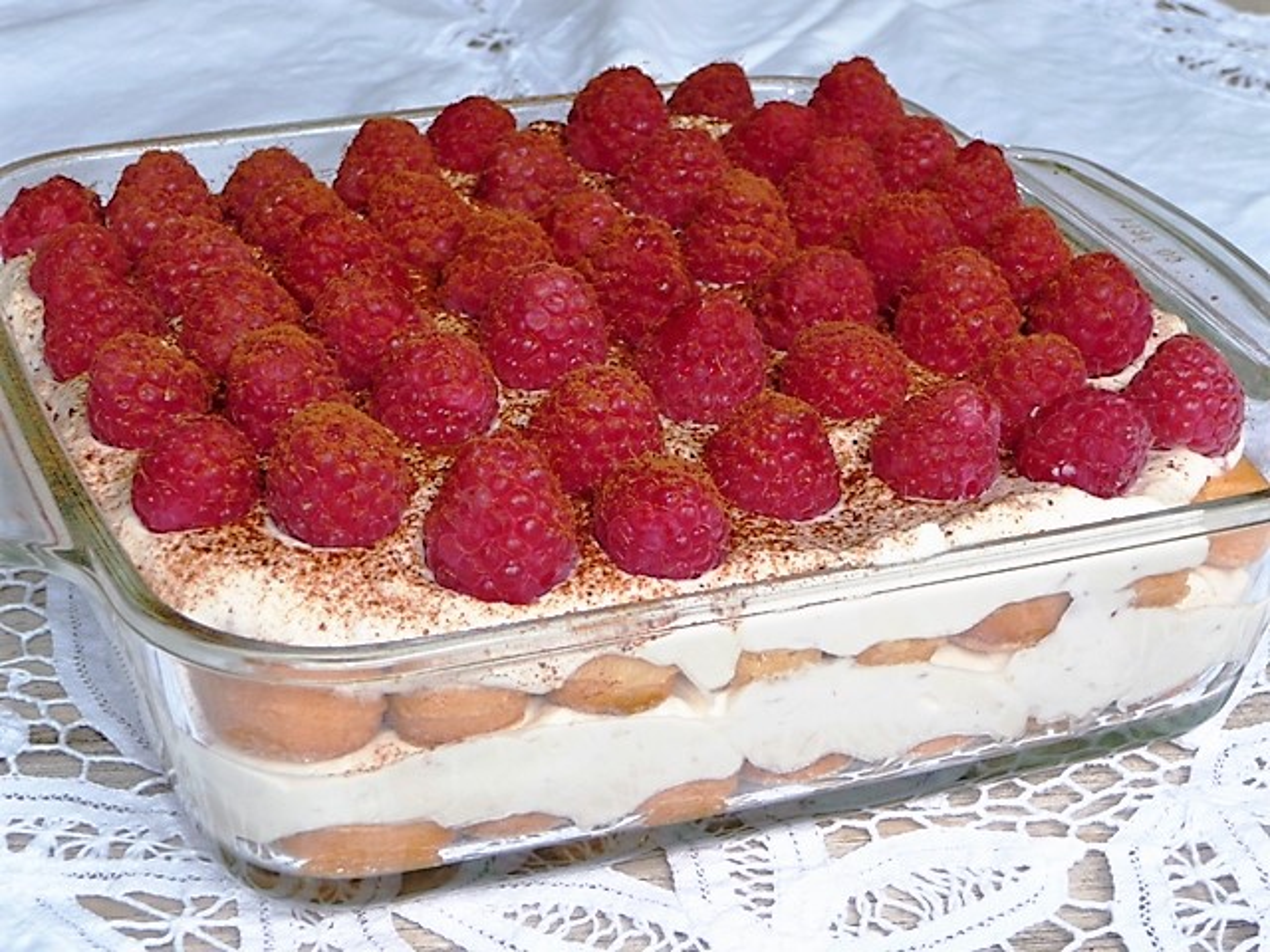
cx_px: 635
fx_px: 2825
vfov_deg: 19.1
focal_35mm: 77
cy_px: 476
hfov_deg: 25.3
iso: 100
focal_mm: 13.1
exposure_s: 1/40
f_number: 4.6
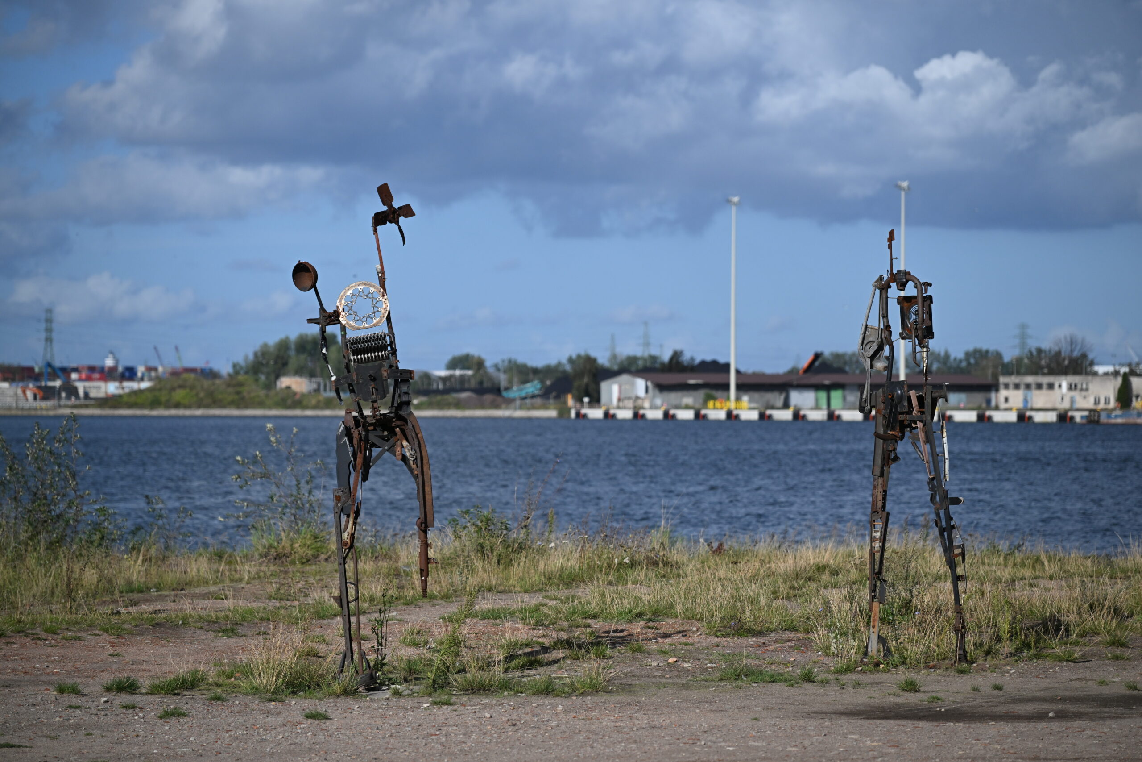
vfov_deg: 11.4
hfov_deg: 17.1
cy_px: 381
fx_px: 3807
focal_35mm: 120
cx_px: 571
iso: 400
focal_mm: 120
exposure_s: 1/6400
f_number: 4
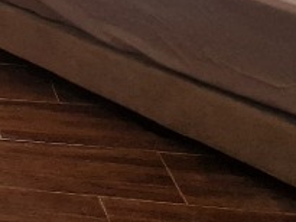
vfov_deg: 13.1
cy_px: -332
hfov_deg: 17.3
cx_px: -300
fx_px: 693
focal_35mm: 81
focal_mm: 2.2
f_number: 2.2
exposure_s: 1/469
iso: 50
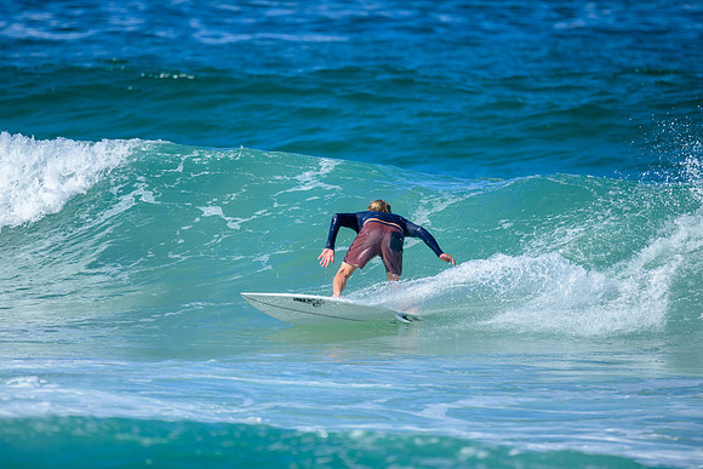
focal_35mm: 800
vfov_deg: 1.7
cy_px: 234
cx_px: 352
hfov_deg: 2.6
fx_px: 15625
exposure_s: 1/2500
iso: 450
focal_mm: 800
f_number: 6.3
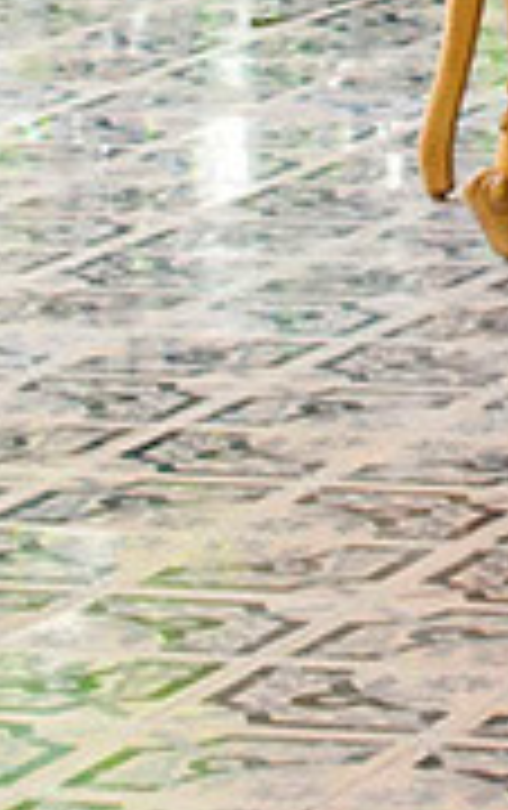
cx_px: 1528
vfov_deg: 6.0
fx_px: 7485
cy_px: -927
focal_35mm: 339
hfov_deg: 3.8
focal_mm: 50
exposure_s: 1/80
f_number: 8
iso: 200
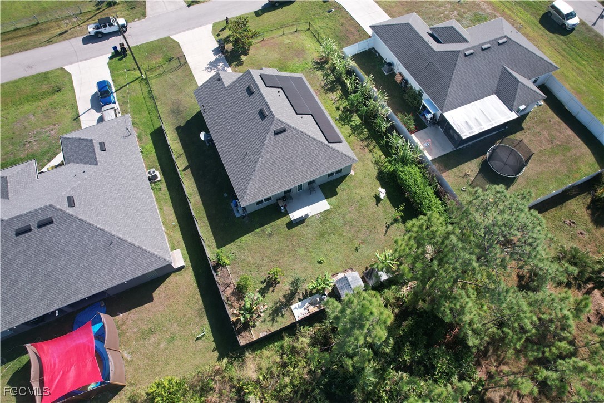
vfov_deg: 57.2
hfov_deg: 78.6
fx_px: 369
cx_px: 302
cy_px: 202
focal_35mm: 22
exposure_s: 1/500
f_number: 2.8
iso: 130
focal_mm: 8.38
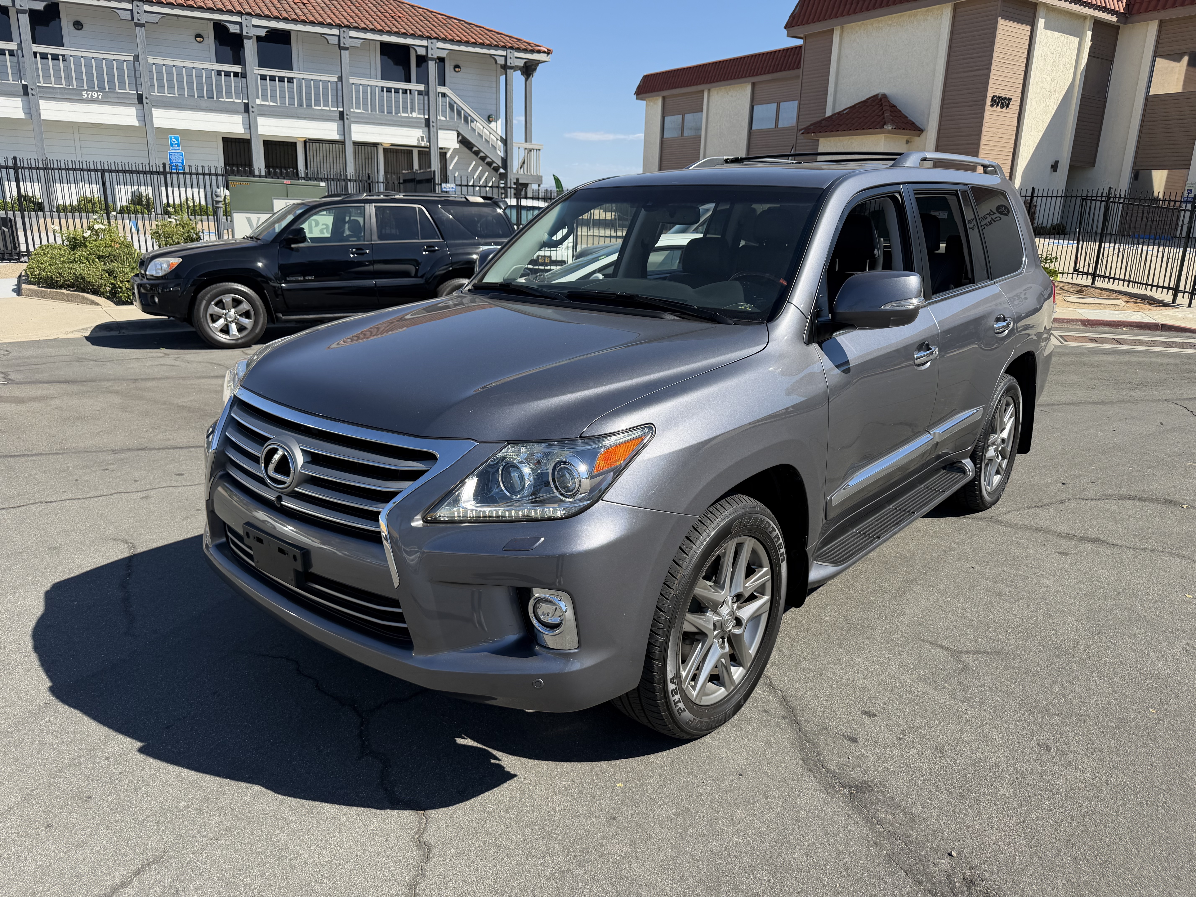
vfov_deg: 56.8
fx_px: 829
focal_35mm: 24
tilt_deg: -14.9
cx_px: 598
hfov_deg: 71.6
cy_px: 448
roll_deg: -1.5
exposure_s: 1/3279
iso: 80
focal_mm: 6.76
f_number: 1.78
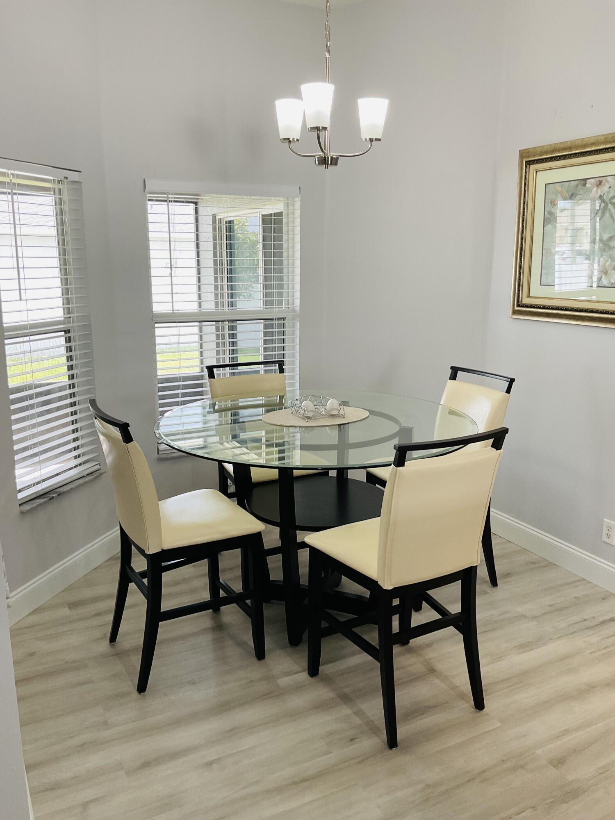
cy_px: 410
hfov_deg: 48.2
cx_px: 308
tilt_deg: -10.7
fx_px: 687
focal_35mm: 29
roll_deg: -1.0
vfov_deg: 61.7
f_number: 1.8
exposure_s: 1/60
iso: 50
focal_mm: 3
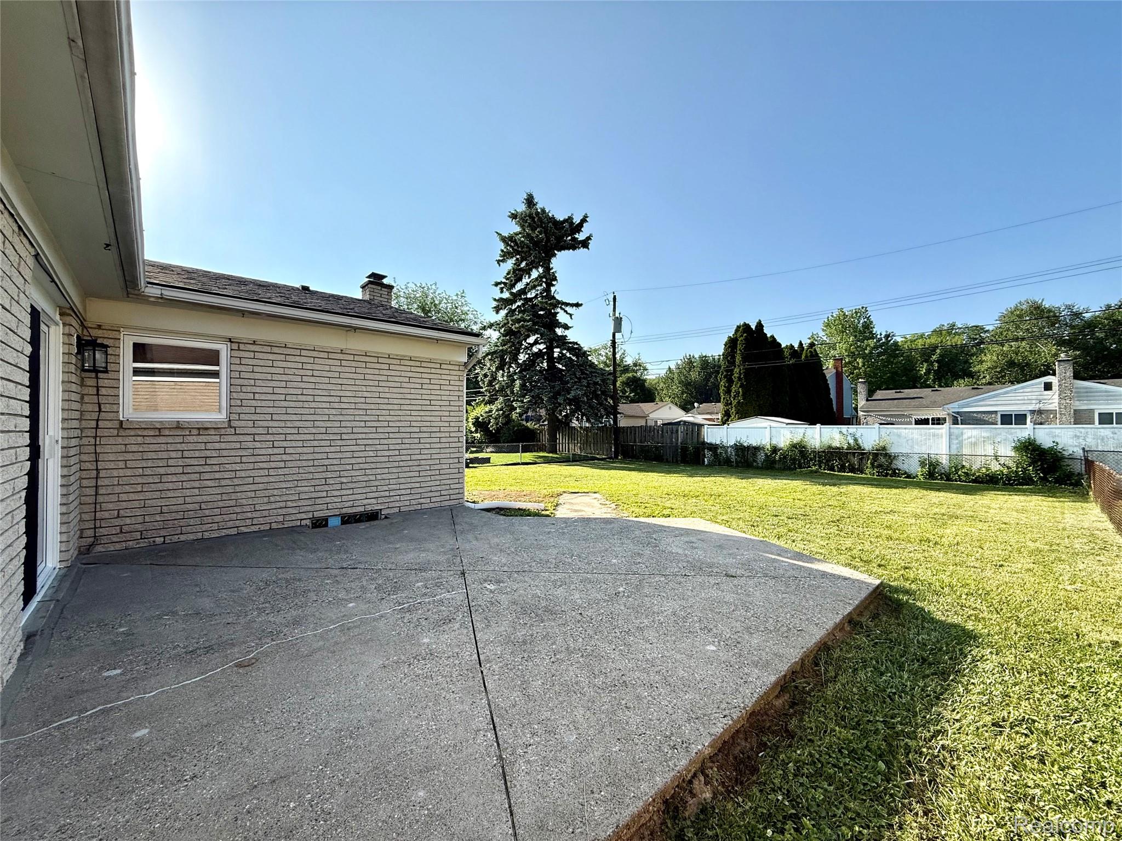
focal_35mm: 14
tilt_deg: +0.8
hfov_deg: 102.1
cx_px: 561
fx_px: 454
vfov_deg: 85.7
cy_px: 420
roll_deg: -0.2
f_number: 2.2
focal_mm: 2.22
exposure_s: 1/1961
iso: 64
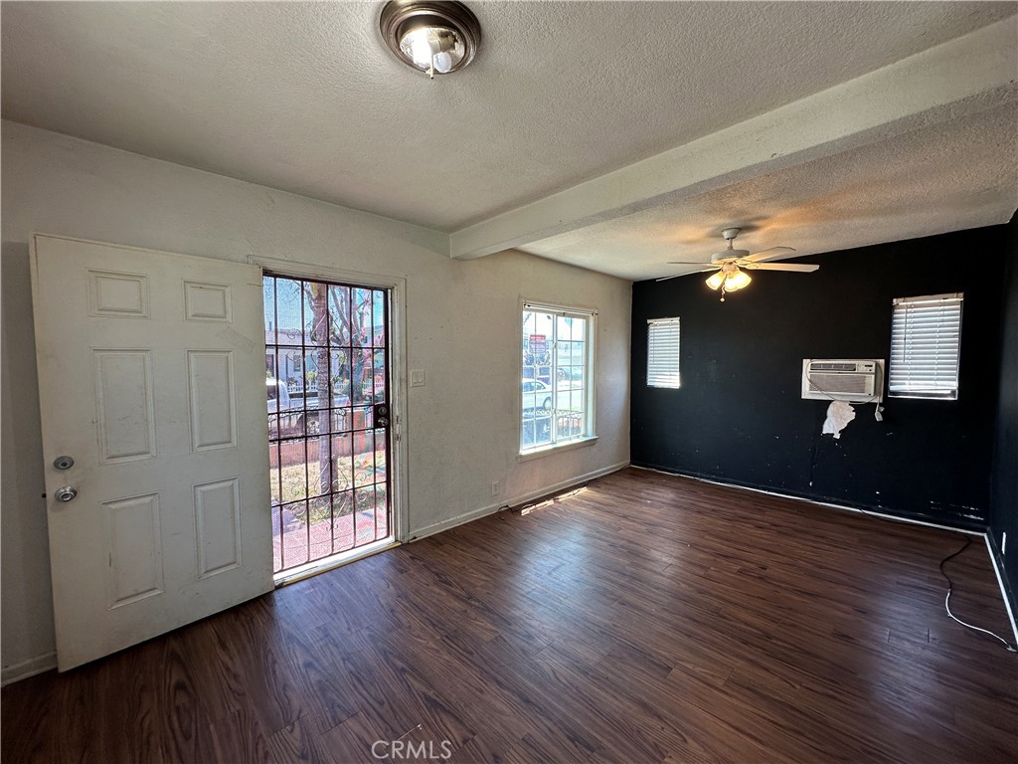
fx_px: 412
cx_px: 509
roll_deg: -1.1
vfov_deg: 85.7
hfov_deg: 102.1
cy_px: 382
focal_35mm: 14
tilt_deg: -2.3
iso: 64
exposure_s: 1/120
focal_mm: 2.22
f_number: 2.2
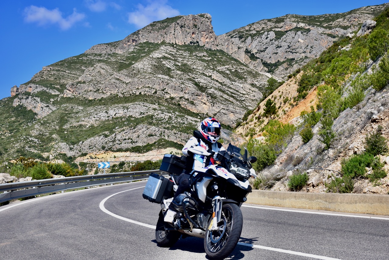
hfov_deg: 37.8
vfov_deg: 25.8
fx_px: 568
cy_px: 130
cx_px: 194
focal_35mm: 52
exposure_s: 1/1250
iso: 320
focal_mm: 35
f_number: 5.6
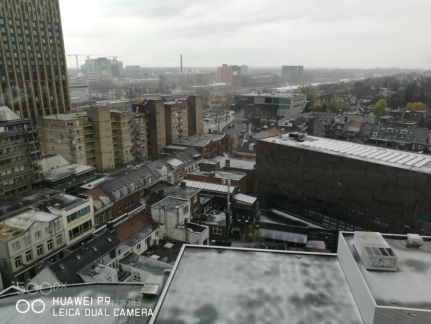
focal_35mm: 27
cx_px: 216
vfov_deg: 51.4
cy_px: 162
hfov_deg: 65.3
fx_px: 336
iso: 64
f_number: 2.2
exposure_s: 1/100
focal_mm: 4.5
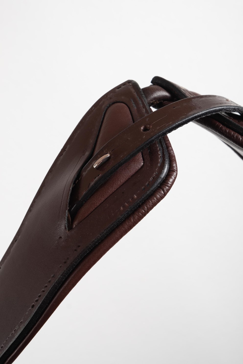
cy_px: 182
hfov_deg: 24.2
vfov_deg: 35.6
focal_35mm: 56
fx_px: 567
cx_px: 122
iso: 200
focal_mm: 37.4
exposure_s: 1/180
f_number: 11
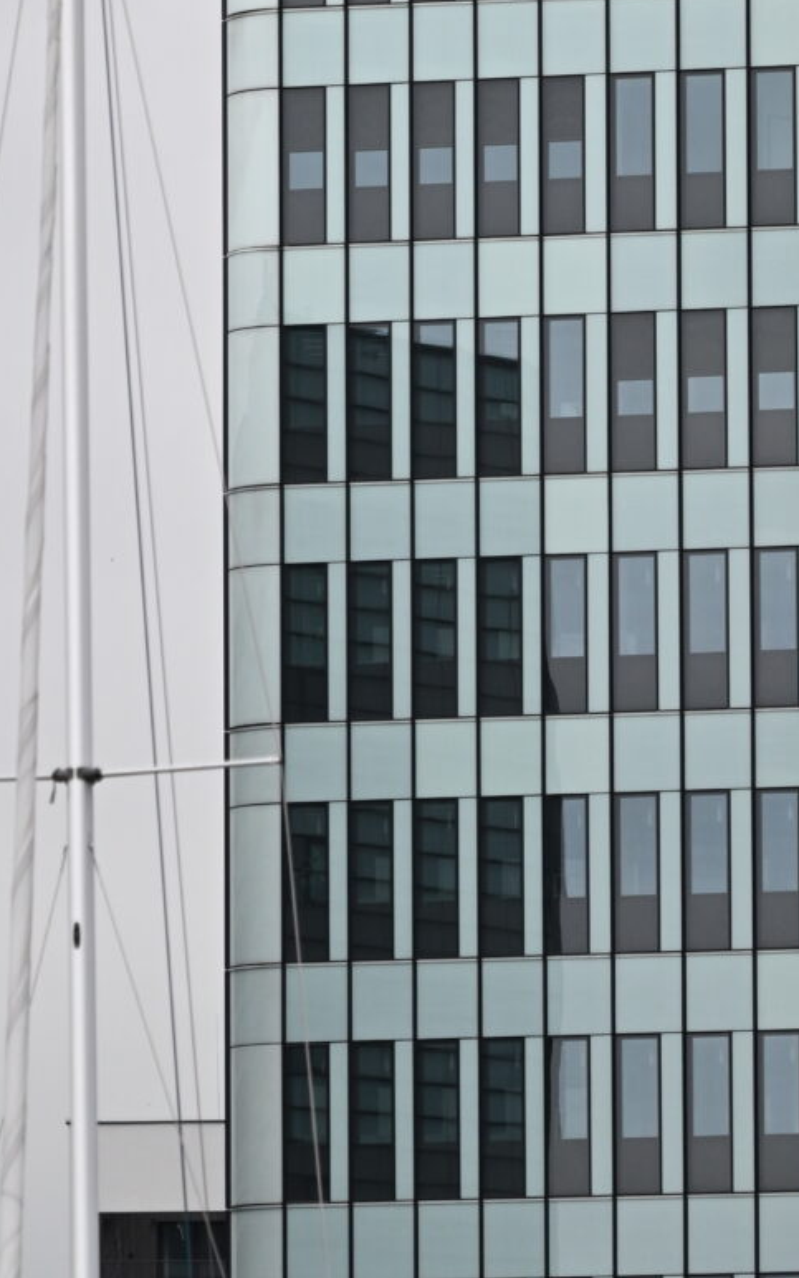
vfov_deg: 5.2
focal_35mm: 405
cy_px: 551
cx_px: 1033
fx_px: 14113
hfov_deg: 3.2
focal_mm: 120
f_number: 4
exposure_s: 1/200
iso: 400
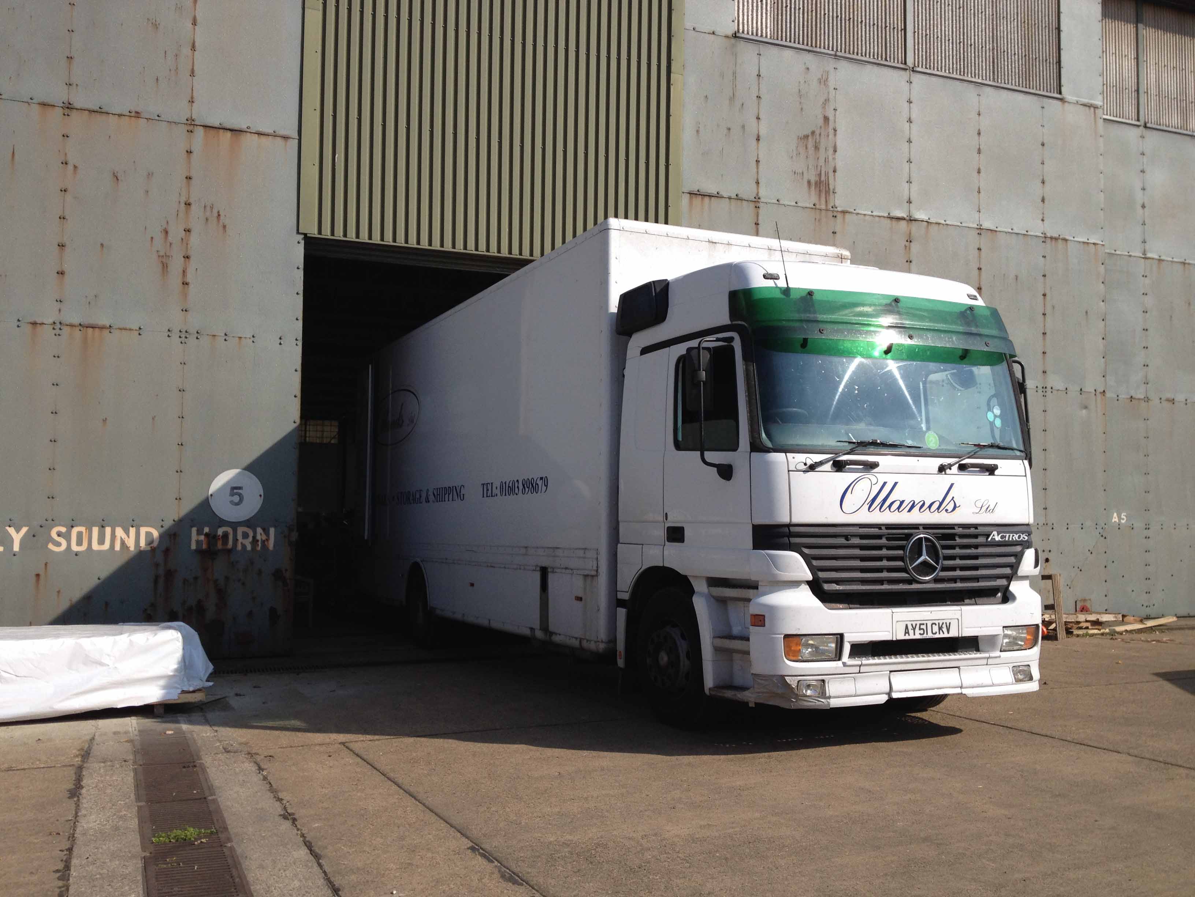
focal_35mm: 35
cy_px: 448
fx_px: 1208
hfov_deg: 52.6
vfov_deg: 40.7
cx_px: 598
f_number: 2.4
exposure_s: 1/1672
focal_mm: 4.28
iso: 50
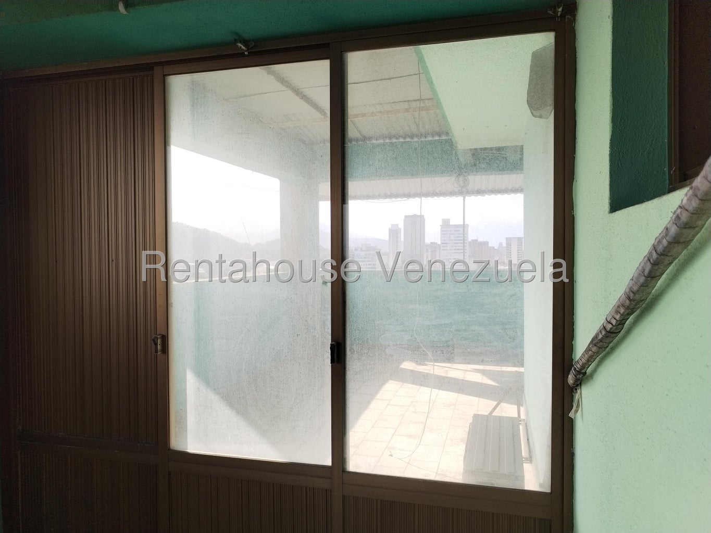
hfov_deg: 61.7
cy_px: 266
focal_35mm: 29
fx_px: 596
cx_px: 356
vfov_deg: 48.2
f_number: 1.8
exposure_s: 1/324
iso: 100
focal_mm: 4.75
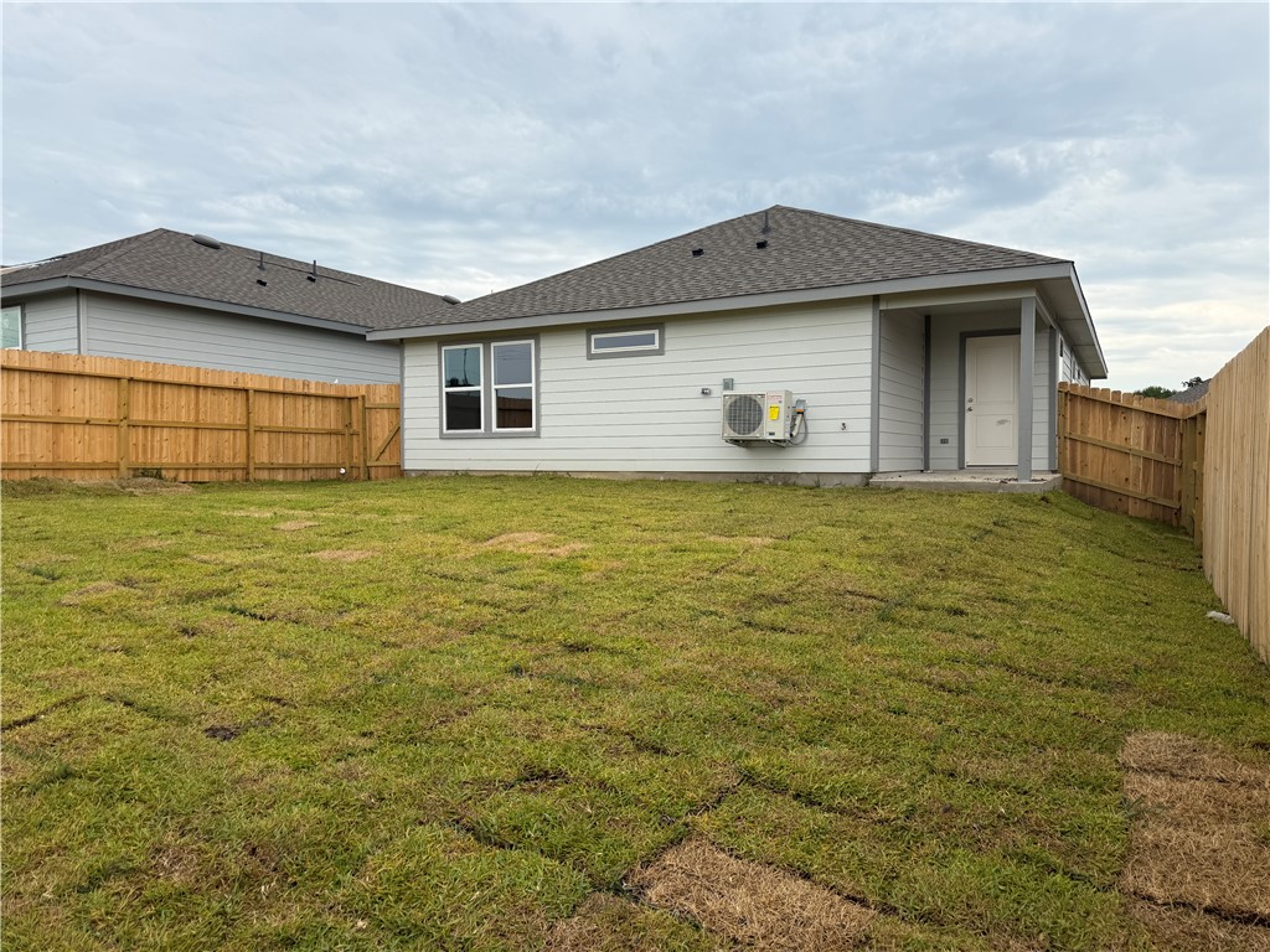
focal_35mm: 24
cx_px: 635
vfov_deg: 56.8
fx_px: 881
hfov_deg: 71.6
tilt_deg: -1.6
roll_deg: +0.7
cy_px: 476
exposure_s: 1/2370
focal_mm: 6.76
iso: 80
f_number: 1.78
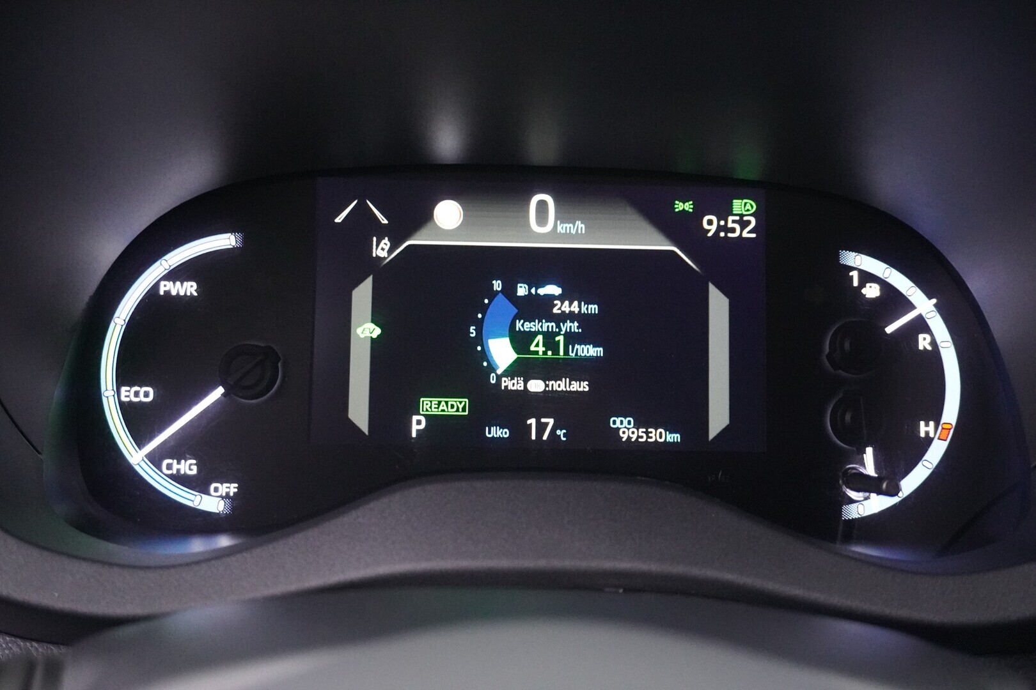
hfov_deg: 53.1
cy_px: 345
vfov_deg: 36.9
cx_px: 518
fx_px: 1036
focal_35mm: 36
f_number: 4.5
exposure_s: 1/13
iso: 6400
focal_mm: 24
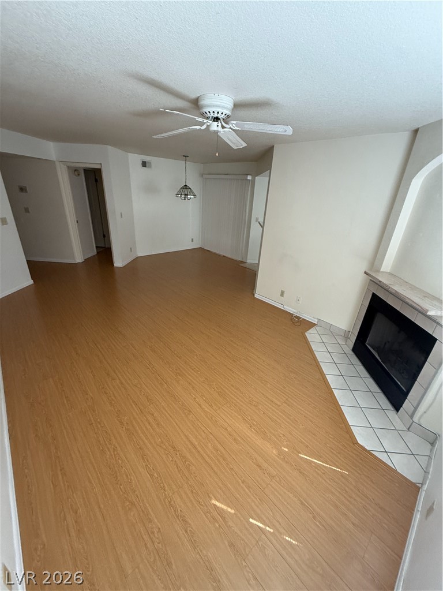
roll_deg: -3.1
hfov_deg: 85.7
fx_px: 239
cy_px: 296
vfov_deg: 102.1
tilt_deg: -23.1
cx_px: 222
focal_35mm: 14
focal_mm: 2.22
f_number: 2.2
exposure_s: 1/99
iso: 320
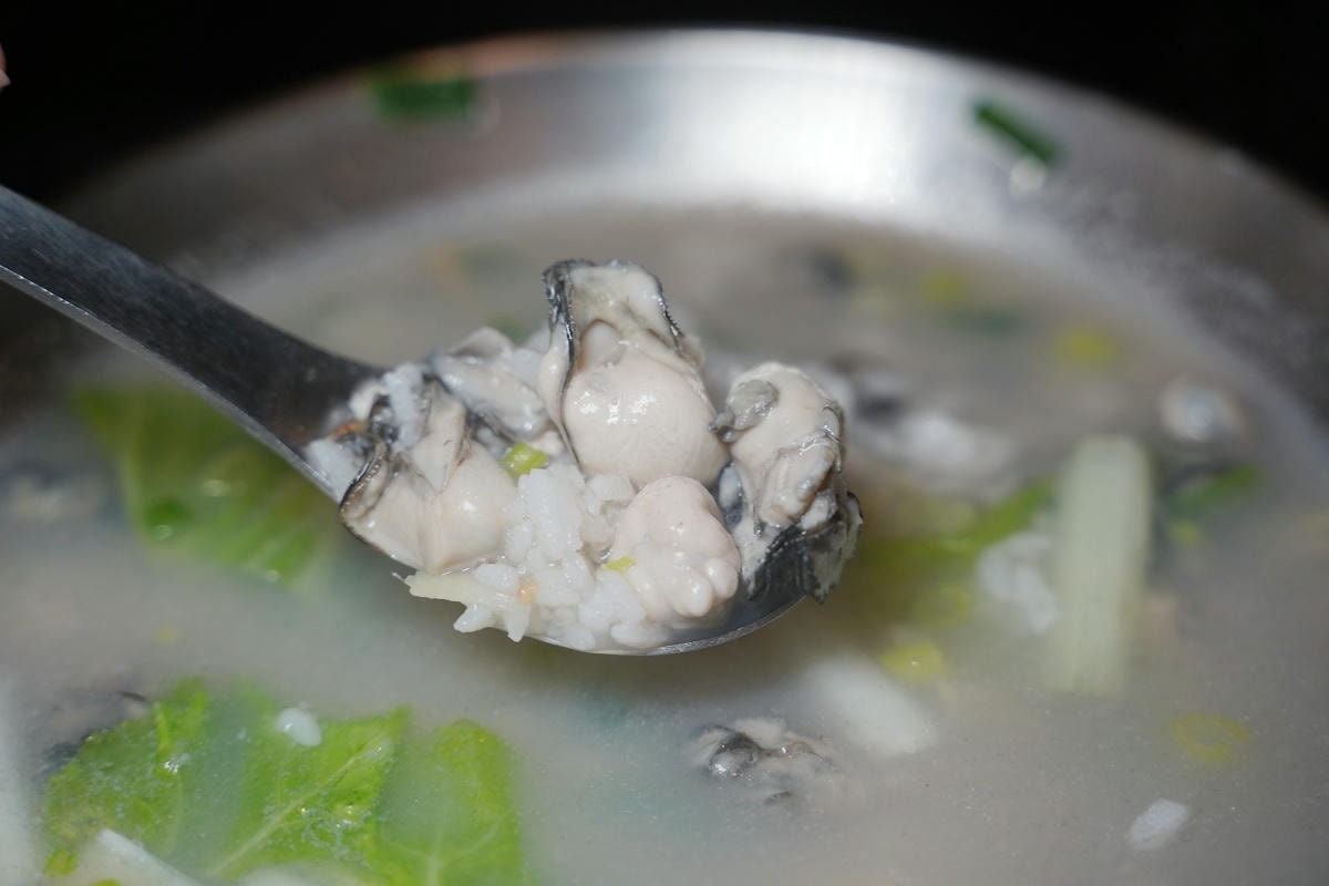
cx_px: 664
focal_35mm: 75
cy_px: 443
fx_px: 2769
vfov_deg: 18.2
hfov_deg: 27.0
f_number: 4
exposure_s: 1/80
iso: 125
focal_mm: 75
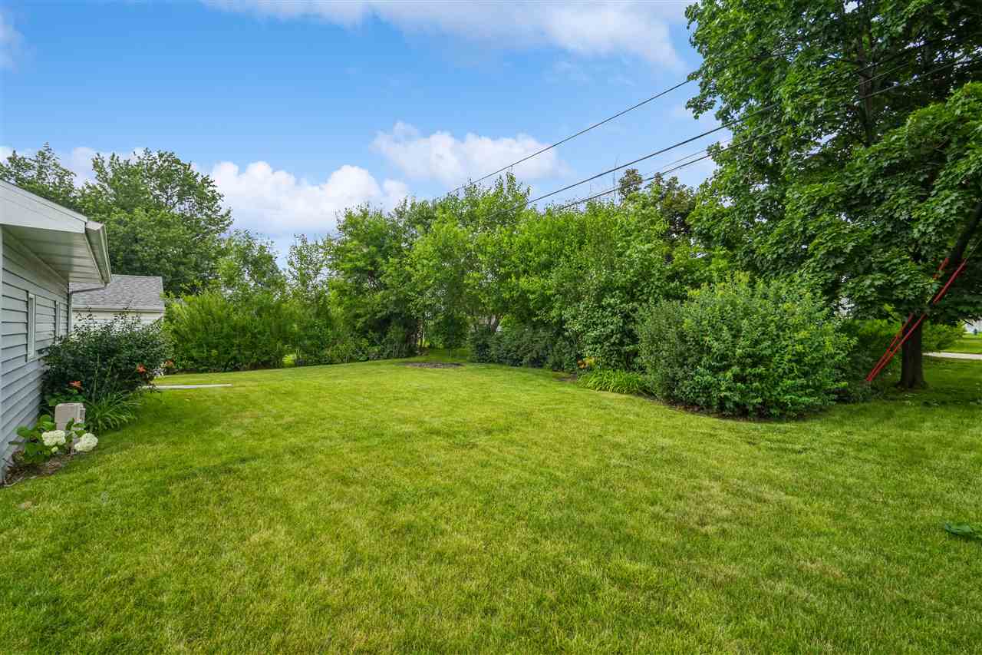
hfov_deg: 96.7
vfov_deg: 73.7
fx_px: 436
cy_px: 328
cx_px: 491
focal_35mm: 16
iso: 400
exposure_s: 1/320
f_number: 10
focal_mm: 16
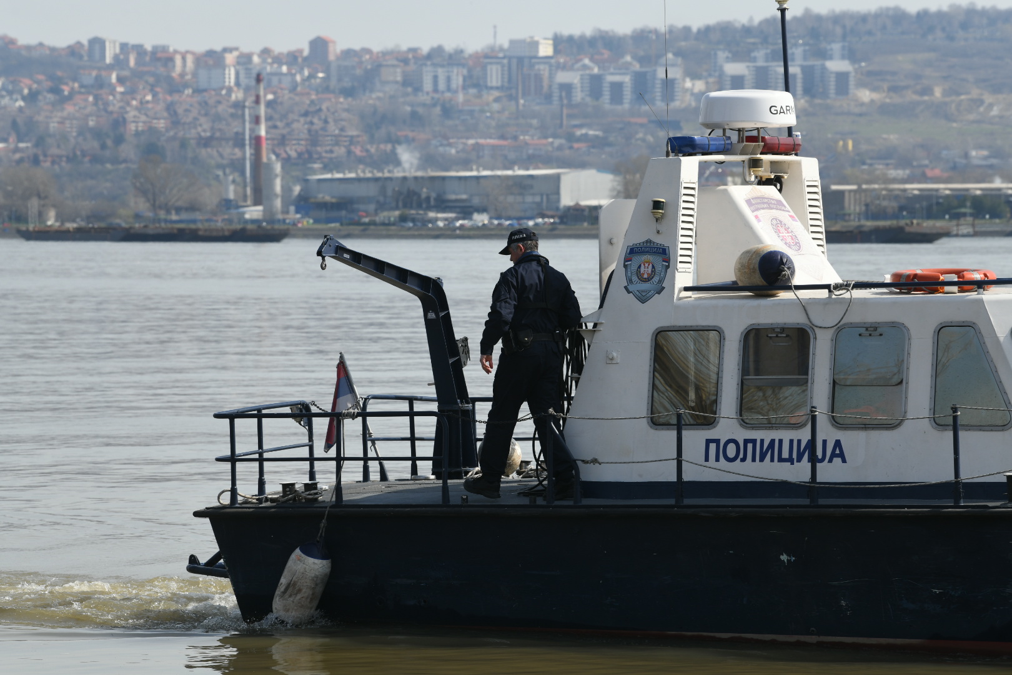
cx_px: 506
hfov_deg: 11.1
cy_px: 338
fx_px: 5200
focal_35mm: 185
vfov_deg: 7.4
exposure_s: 1/640
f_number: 8
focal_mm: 185
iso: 250
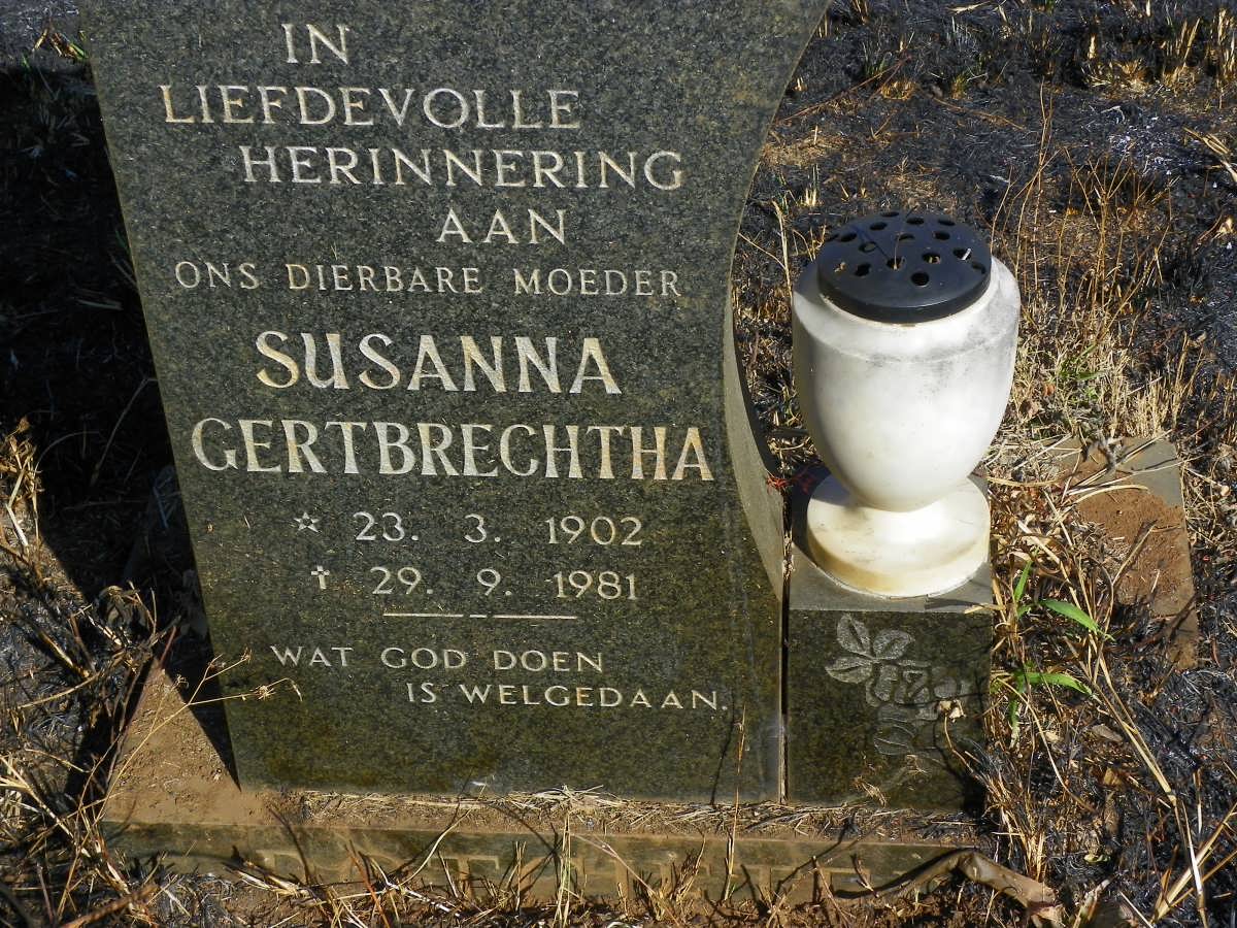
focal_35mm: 68
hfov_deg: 28.6
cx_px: 618
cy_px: 464
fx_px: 2430
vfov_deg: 21.6
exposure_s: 1/200
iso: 64
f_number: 5
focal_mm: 12.1
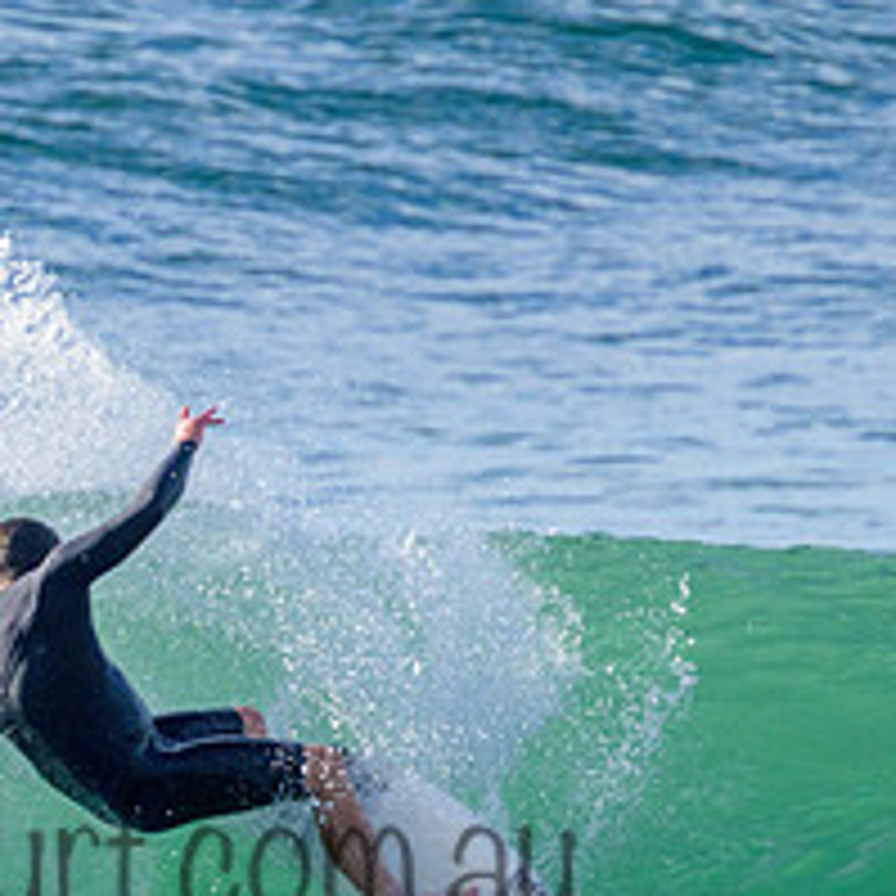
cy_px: 808
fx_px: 58042
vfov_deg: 0.9
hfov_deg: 0.9
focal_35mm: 1982
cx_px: 99
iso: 1100
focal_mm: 800
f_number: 11
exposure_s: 1/2000
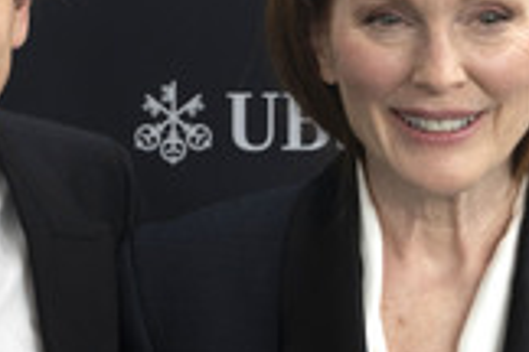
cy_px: 209
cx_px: 119
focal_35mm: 557
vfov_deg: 2.5
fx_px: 8184
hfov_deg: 3.7
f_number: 6.3
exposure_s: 1/500
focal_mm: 200
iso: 2000
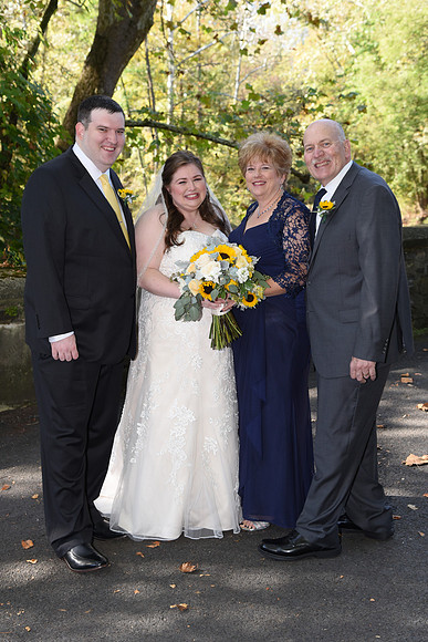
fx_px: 980
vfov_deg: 36.2
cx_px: 214
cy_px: 321
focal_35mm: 55
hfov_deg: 24.6
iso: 640
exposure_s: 1/200
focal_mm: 55
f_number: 5.6
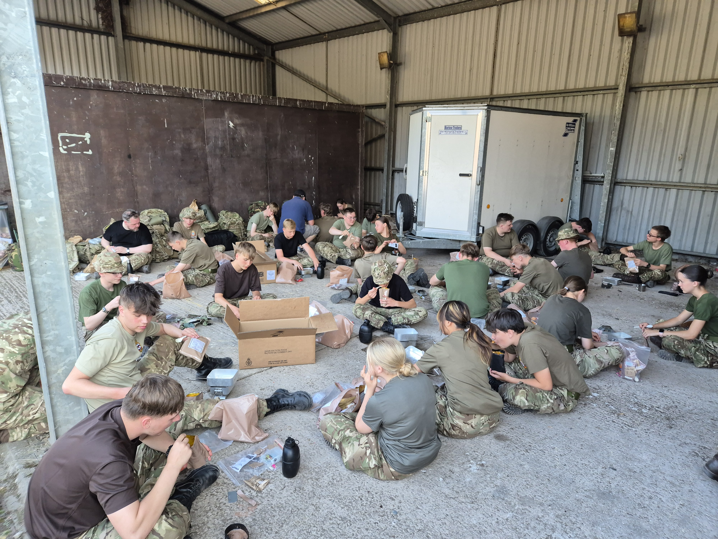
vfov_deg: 58.9
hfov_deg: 73.9
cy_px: 270
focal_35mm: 23
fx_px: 477
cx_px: 359
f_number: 1.8
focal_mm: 5.4
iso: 100
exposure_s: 1/180
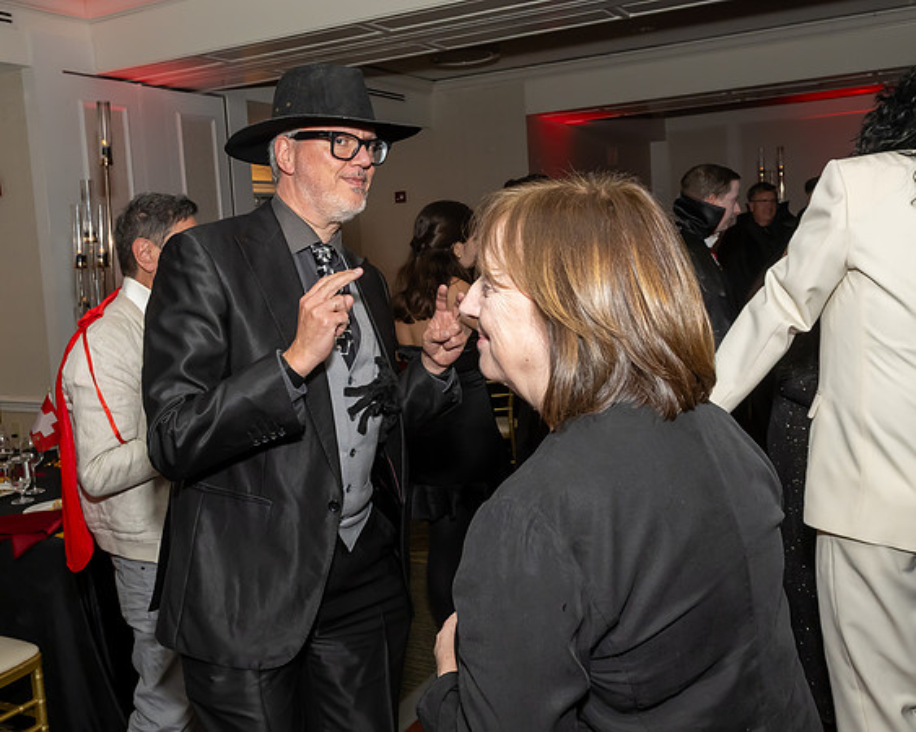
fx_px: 889
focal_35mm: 33
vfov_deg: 44.6
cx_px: 432
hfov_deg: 54.5
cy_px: 306
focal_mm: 17
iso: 800
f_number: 8
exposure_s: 1/250
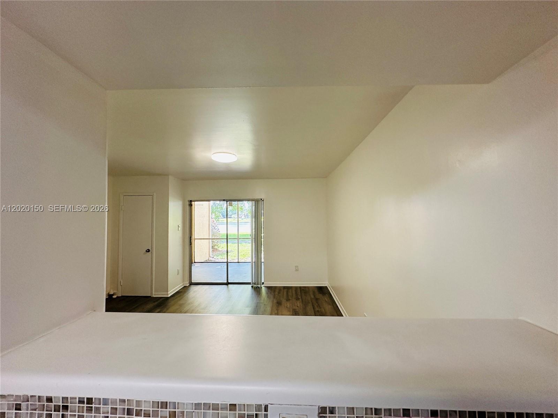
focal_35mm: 14
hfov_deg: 102.1
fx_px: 226
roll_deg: +1.1
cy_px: 209
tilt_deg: +2.7
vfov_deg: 85.7
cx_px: 279
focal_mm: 2.22
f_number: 2.2
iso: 125
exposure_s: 1/120
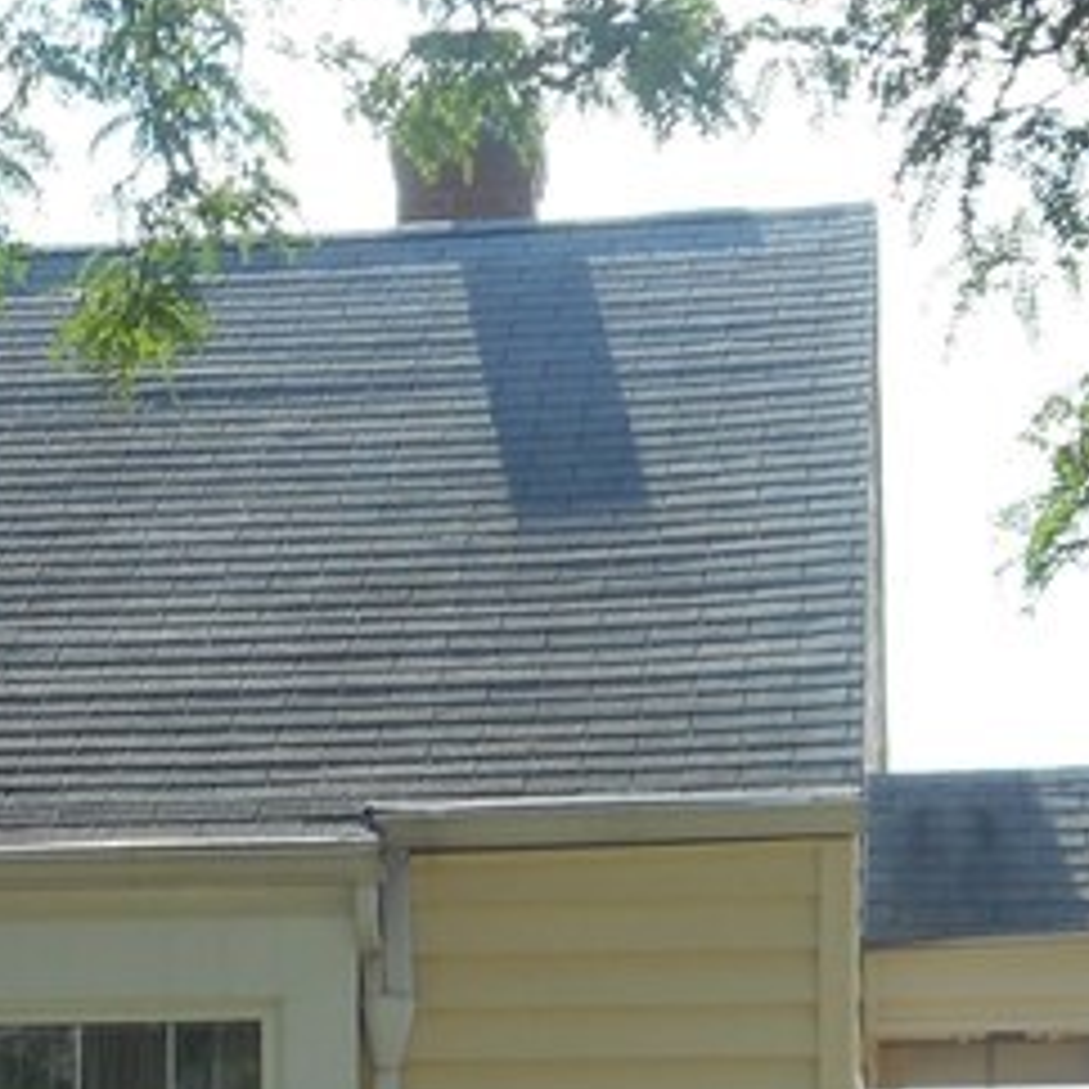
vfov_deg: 11.8
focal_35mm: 146
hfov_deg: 11.8
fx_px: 5196
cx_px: -22
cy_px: 1224
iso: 80
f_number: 4.5
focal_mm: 6.9
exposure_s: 1/250
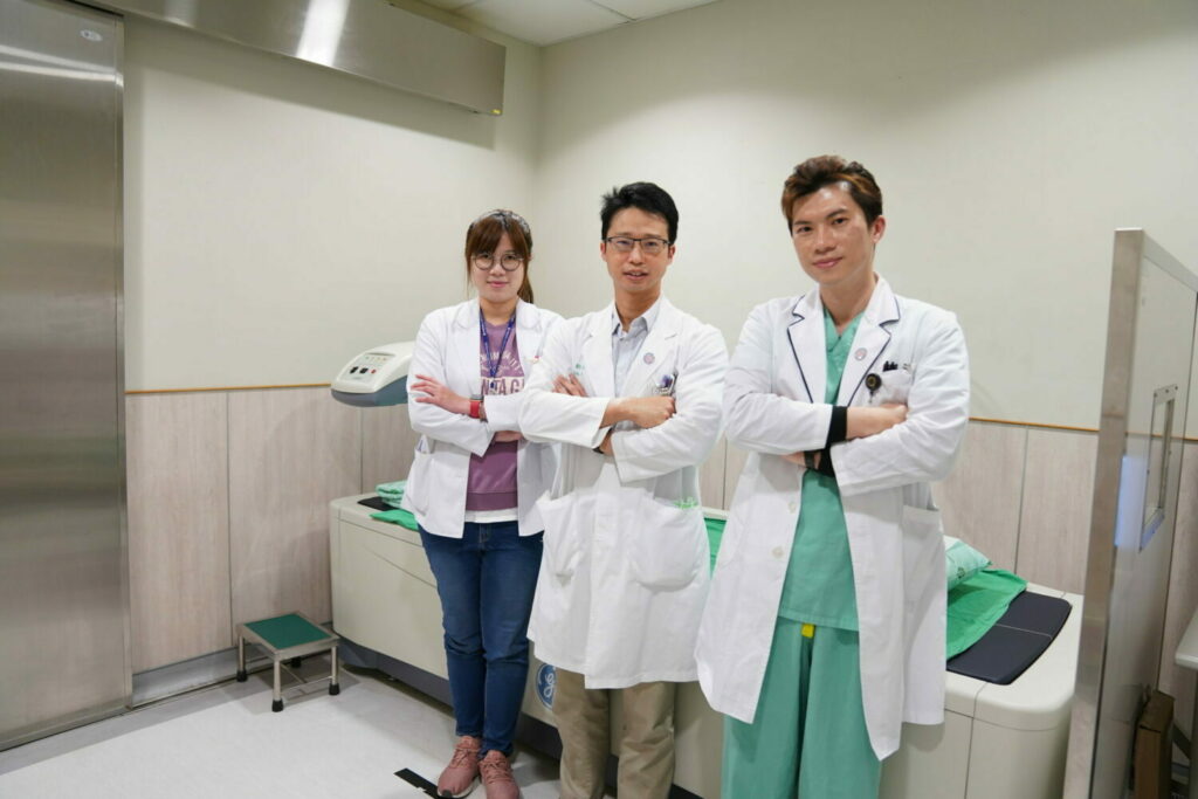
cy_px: 400
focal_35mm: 24
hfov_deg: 73.7
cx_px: 599
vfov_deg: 53.1
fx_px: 799
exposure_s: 1/125
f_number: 3.2
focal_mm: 24
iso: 1600
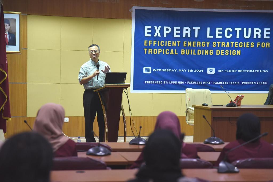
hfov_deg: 17.1
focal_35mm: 120
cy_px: 91
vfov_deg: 11.4
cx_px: 136
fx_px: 910
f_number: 4
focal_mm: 120
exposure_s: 1/160
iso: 2800
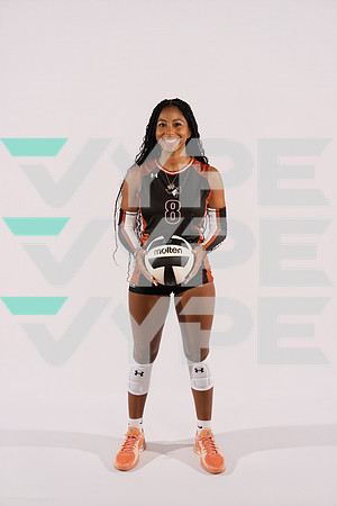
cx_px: 168
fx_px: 647
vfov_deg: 42.7
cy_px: 253
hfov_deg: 29.2
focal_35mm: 46
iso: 200
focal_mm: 46.1
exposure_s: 1/250
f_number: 4
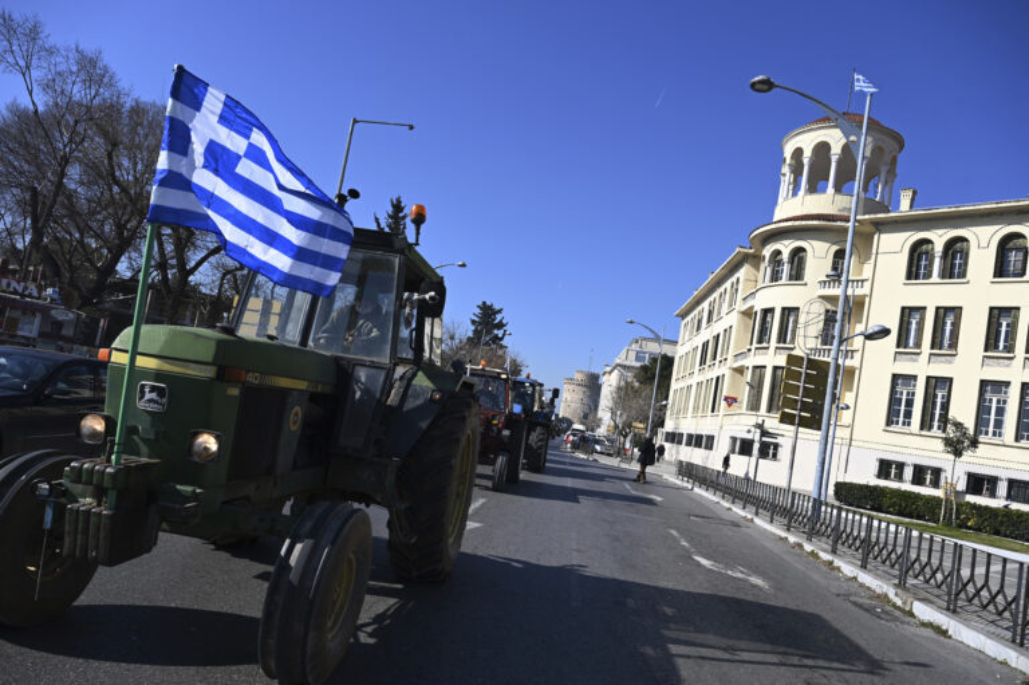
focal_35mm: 24
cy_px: 342
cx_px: 514
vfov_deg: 53.1
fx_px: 686
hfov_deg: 73.8
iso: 160
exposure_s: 1/640
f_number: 7.1
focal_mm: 24
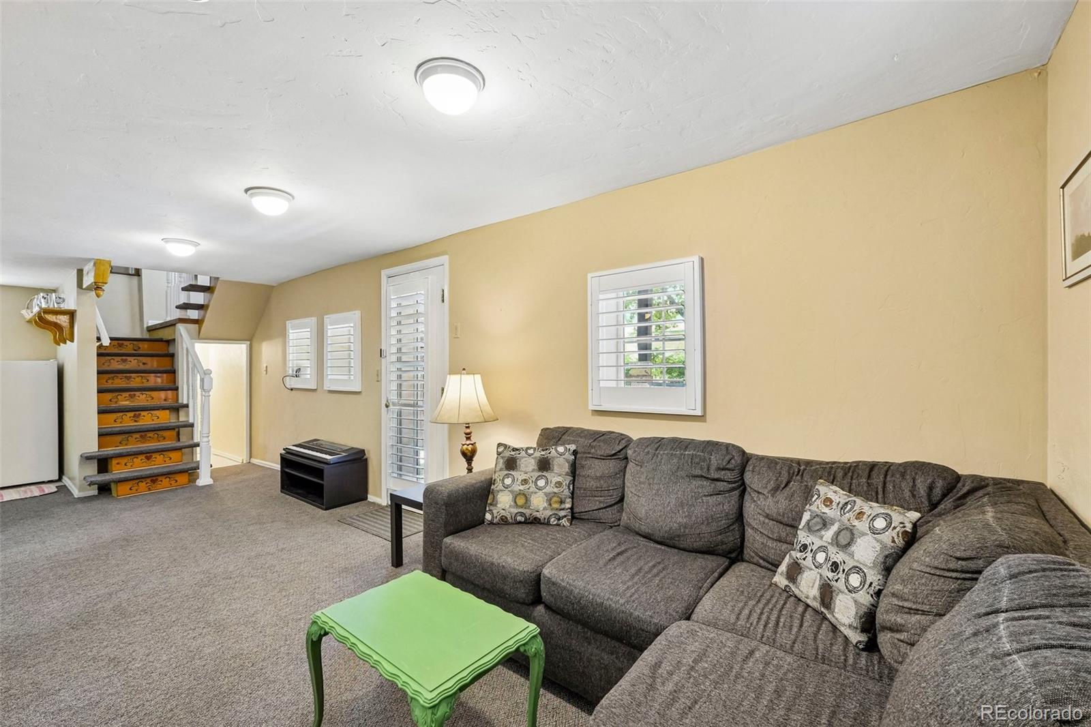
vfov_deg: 77.3
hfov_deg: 100.4
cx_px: 546
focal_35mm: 15
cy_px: 364
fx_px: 454
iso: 800
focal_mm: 10
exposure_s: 1/4
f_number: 8
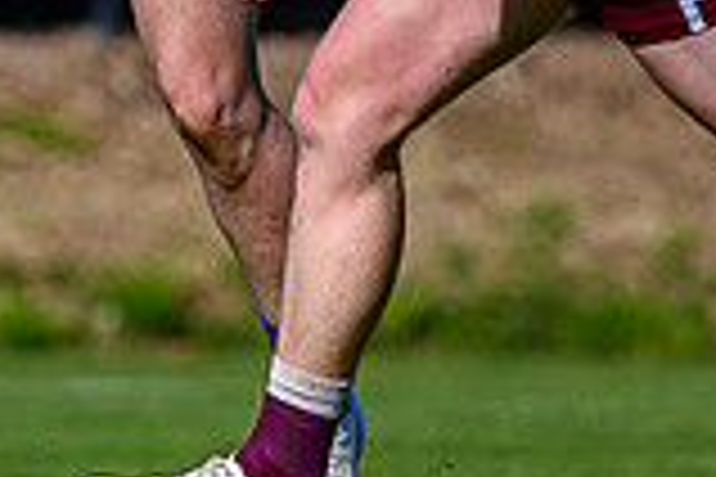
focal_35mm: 3261
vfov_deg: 0.4
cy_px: 23
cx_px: 102
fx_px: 64853
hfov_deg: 0.6
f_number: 4
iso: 180
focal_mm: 500
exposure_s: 1/3200
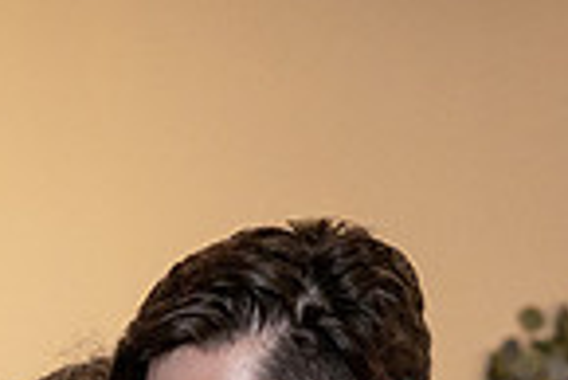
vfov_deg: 4.2
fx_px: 5164
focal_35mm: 327
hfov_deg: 6.3
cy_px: 741
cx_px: 370
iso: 2000
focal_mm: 70
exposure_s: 1/200
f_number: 4
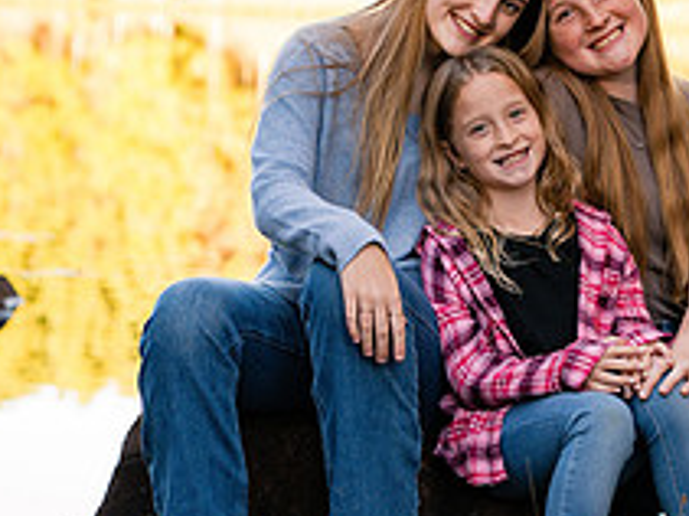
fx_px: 4476
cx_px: 532
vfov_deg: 6.6
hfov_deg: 8.8
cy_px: 282
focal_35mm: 225
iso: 400
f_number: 4
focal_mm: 85
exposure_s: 1/320
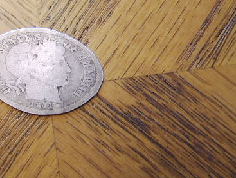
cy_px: 73
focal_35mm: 54
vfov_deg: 27.0
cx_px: 33
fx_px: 369
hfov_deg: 34.0
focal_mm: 8.13
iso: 71
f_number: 2.7
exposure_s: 1/23
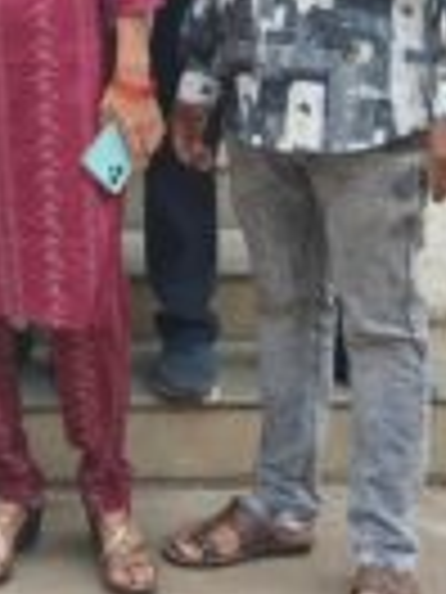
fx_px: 1580
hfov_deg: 14.1
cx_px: -369
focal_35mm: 92
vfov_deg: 20.0
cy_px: -112
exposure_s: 1/190
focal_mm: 4
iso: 25
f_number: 1.8
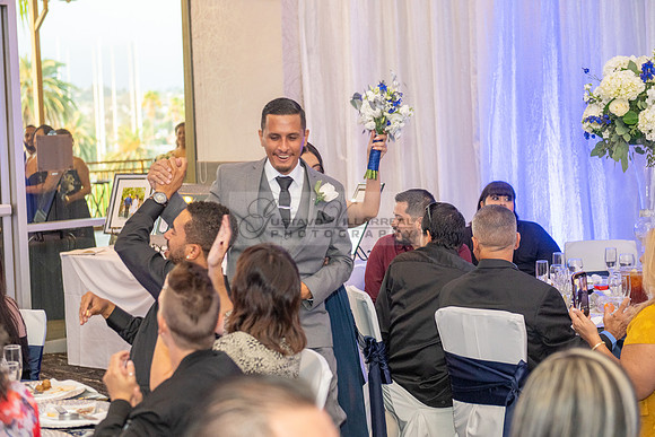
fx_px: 1274
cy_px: 218
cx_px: 328
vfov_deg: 19.5
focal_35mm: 70
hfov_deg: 28.8
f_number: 3.5
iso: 1600
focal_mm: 70
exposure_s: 1/160
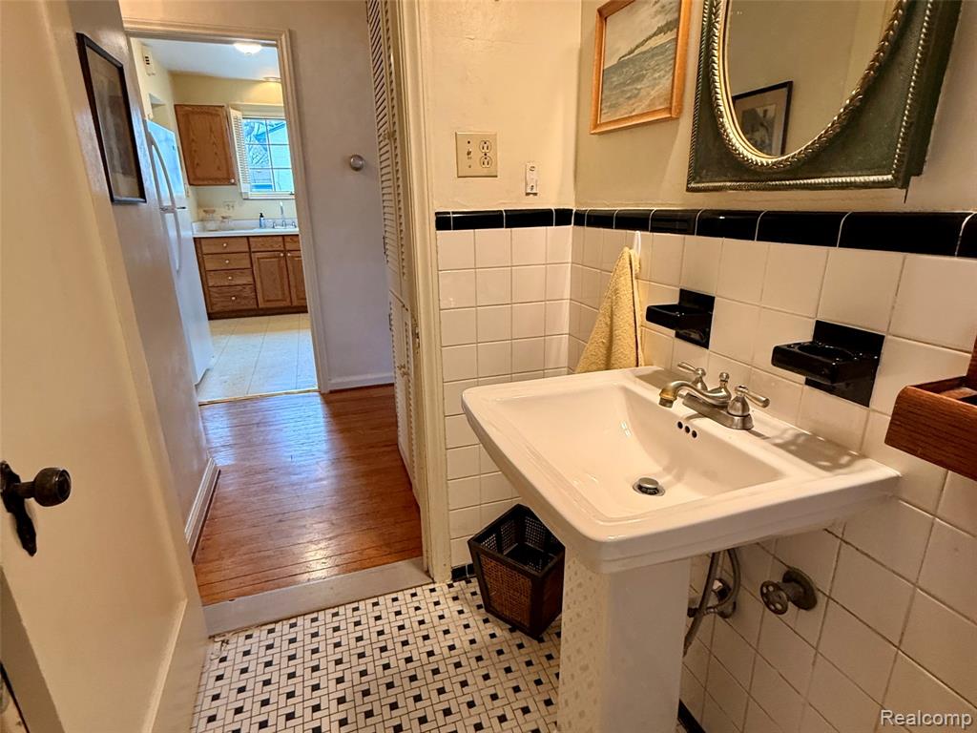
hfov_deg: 102.1
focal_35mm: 14
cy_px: 366
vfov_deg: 85.7
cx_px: 488
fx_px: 395
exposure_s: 1/60
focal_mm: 2.22
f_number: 2.2
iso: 200
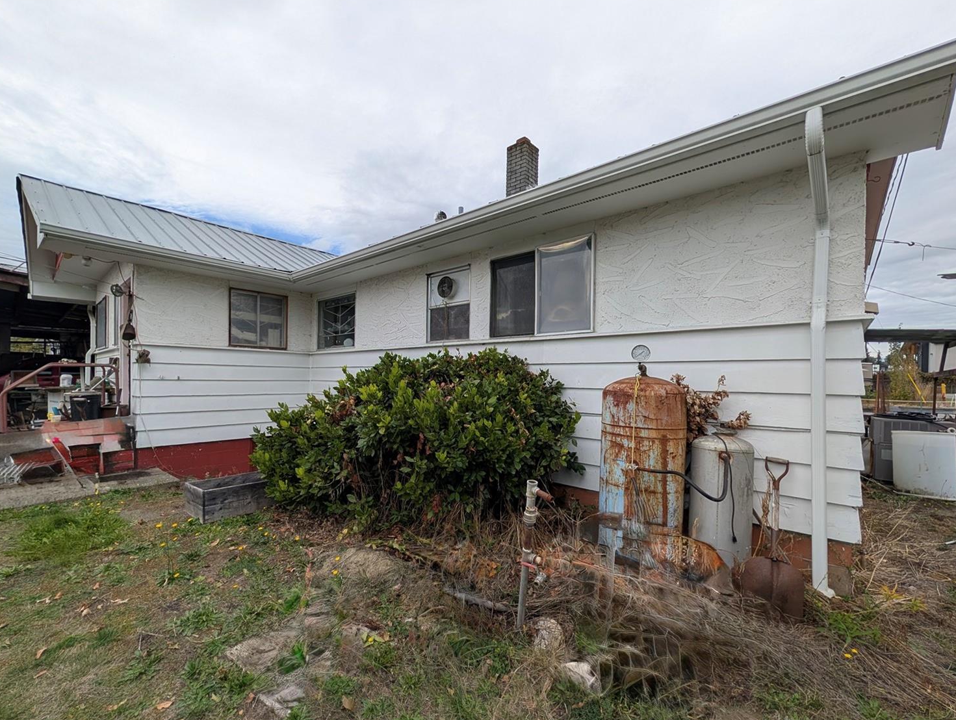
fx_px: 360
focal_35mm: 13
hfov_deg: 106.0
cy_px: 380
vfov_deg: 90.0
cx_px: 459
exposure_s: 1/1541
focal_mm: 2.02
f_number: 1.7
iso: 51
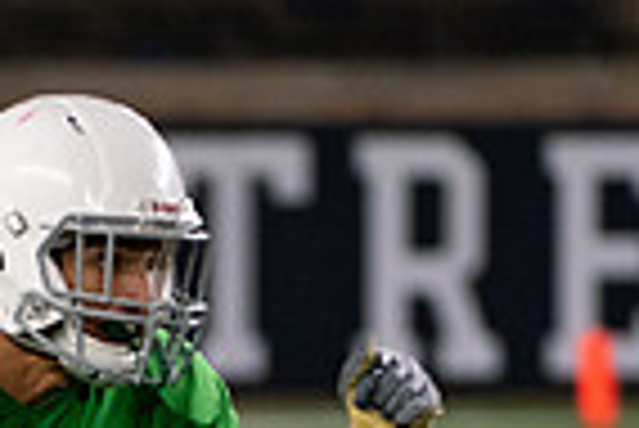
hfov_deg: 2.5
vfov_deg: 1.7
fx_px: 14499
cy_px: 534
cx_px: 72
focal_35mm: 816
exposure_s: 1/500
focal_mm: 200
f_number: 4
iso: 3600
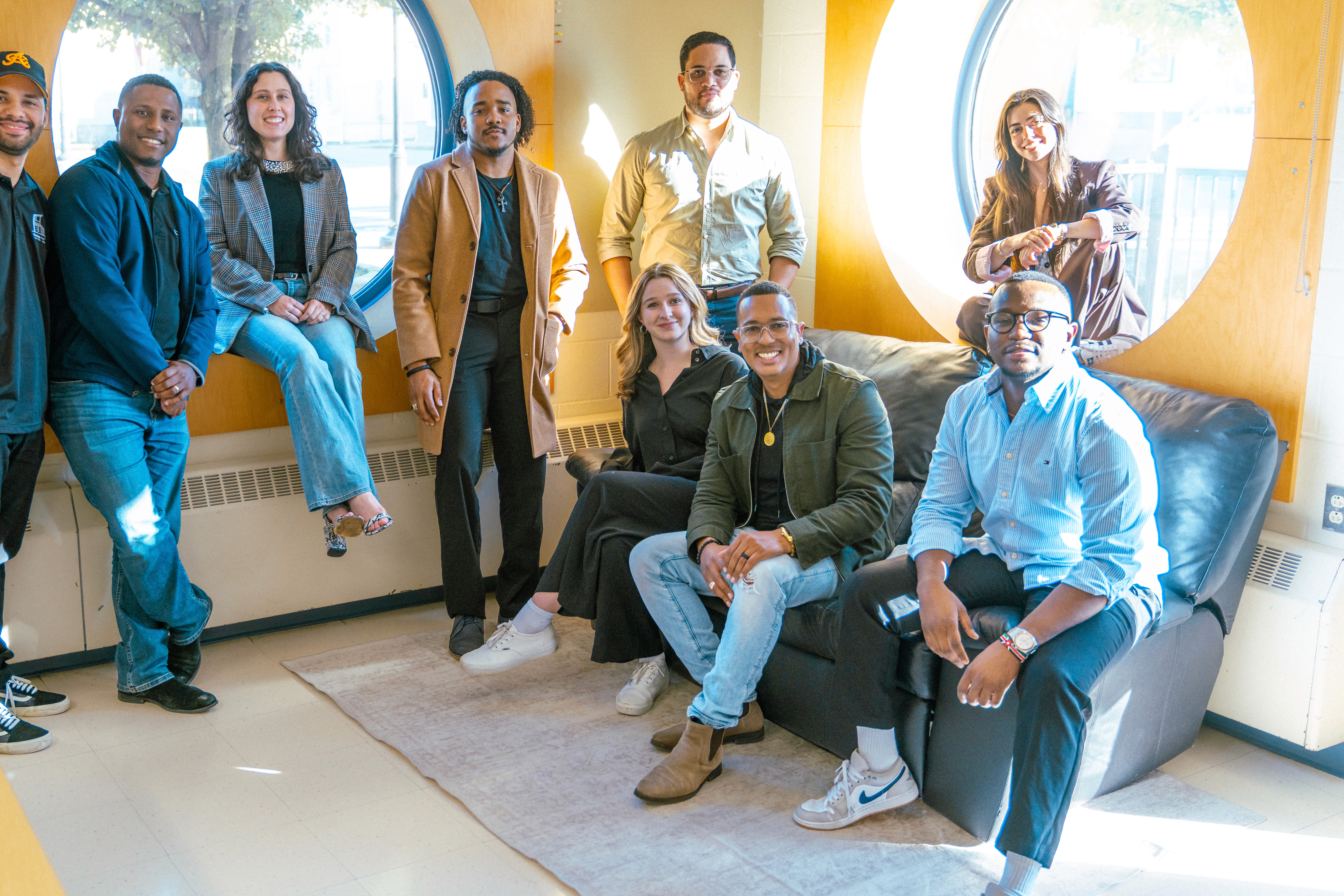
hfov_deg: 50.5
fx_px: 1419
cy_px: 417
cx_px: 568
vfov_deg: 35.0
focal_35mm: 38
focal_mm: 32
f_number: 2.8
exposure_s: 1/250
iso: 800
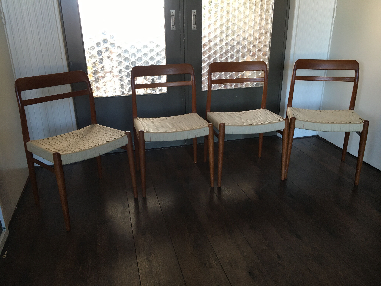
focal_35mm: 29
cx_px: 190
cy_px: 143
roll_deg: +0.4
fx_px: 319
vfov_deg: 48.2
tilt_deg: -21.0
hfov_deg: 61.7
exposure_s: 1/33
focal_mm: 4.15
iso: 32
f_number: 2.2
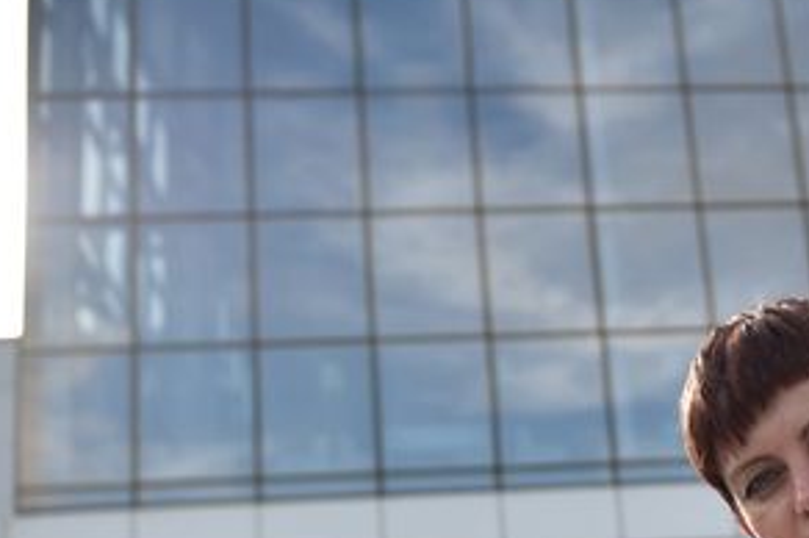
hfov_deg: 23.4
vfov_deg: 16.0
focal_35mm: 84
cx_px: 779
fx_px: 1886
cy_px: 516
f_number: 2.8
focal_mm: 35
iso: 100
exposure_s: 1/800
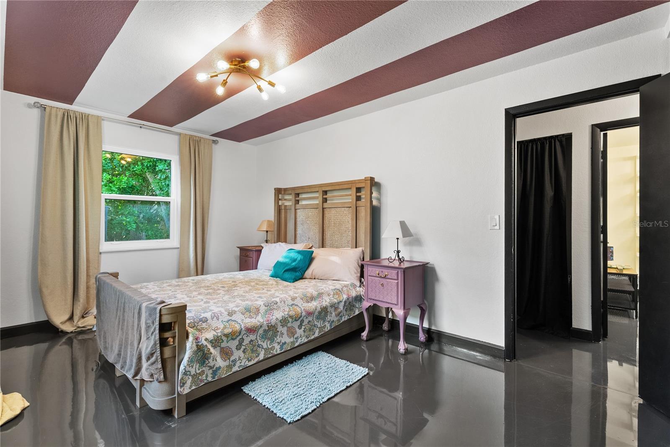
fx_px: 298
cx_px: 335
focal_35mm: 16
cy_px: 224
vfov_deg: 73.8
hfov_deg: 96.7
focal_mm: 16
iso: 400
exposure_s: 1/1.67
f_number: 9
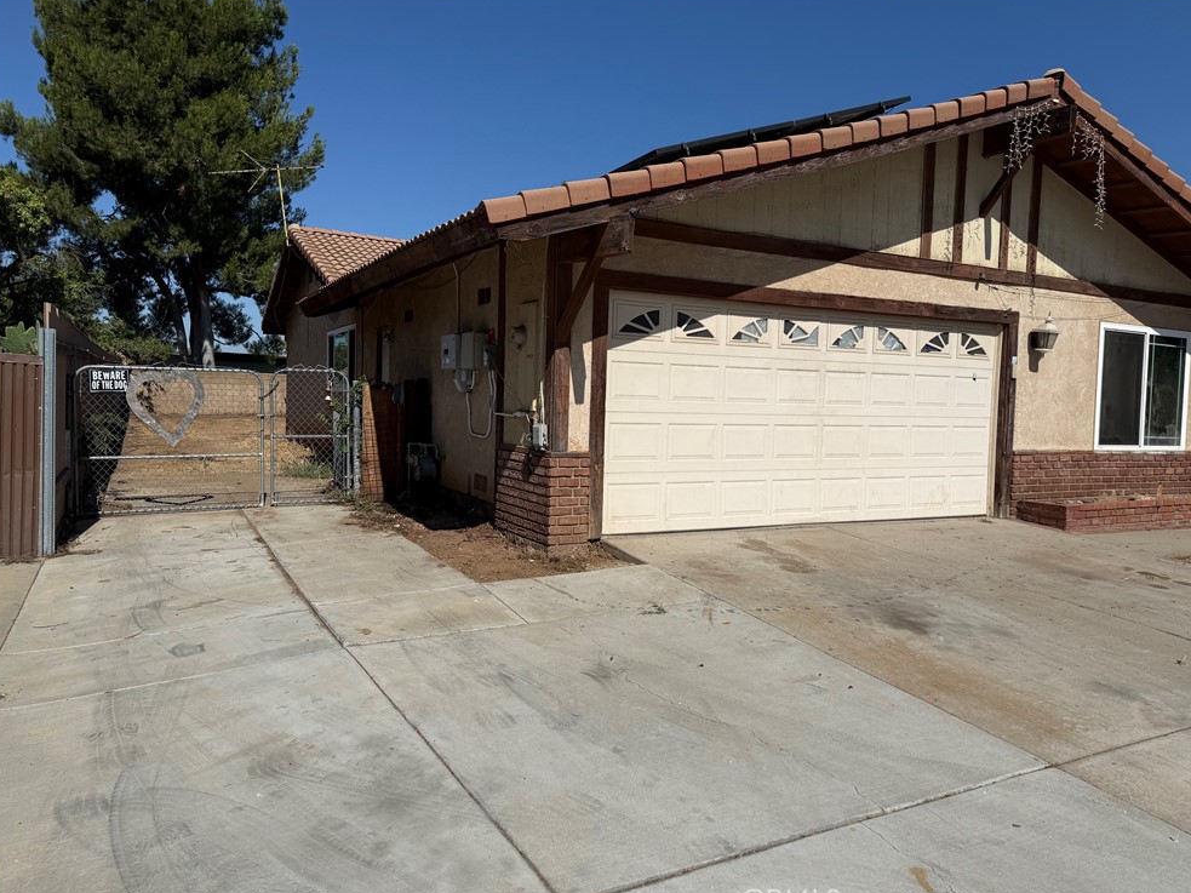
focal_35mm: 25
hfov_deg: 69.4
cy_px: 452
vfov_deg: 54.9
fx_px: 860
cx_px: 609
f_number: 1.78
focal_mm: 6.76
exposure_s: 1/11905
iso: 80
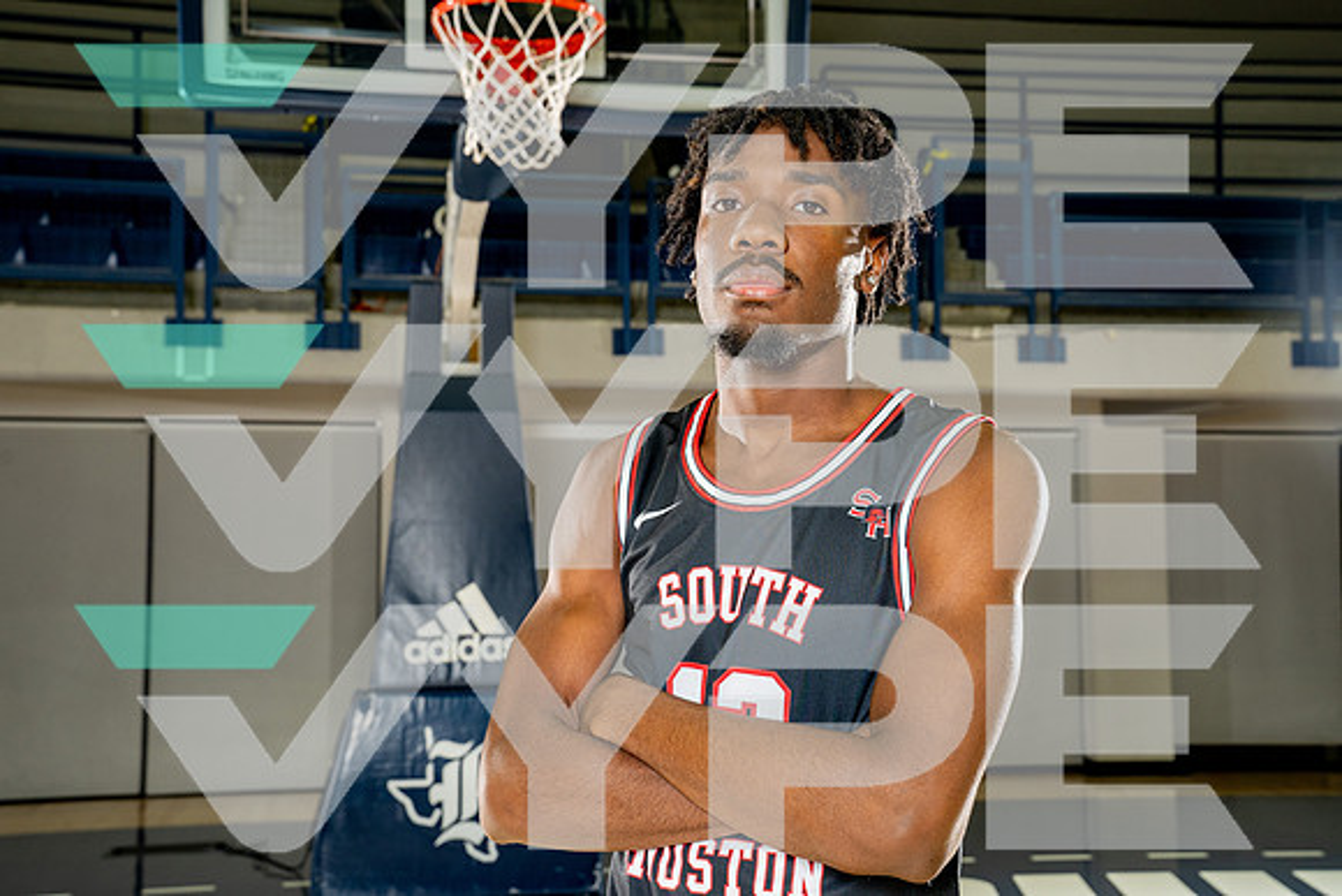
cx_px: 671
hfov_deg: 41.9
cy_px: 448
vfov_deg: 28.7
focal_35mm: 47
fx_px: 1752
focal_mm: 47
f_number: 7.1
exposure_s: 1/250
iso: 640
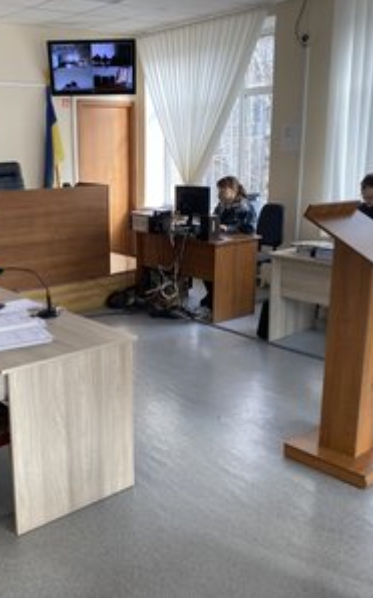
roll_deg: +1.4
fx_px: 602
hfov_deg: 34.0
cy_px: 299
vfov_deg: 52.8
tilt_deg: -14.1
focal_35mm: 37
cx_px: 116
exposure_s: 1/121
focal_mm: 4.25
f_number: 1.8
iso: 80
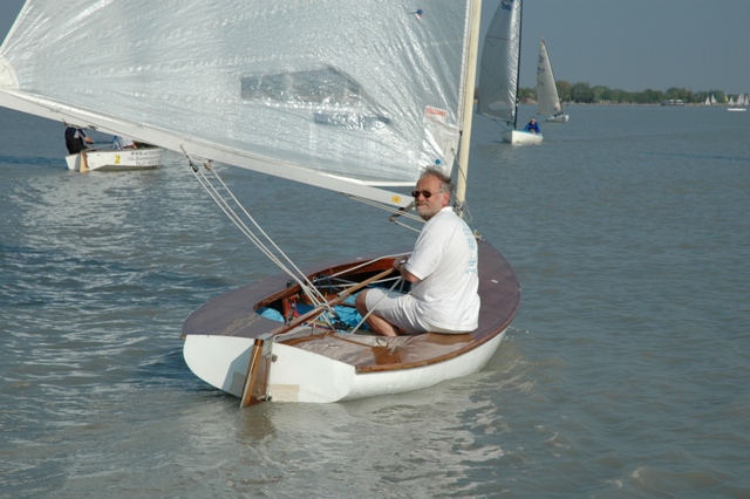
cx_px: 375
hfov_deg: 19.5
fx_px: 2186
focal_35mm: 105
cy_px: 250
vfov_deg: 13.0
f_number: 11
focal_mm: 70
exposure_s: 1/500
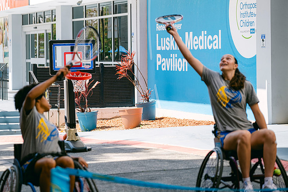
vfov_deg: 10.1
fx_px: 1088
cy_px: 96
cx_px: 144
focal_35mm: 136
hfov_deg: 15.1
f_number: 2.8
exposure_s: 1/600
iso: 160
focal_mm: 90.6
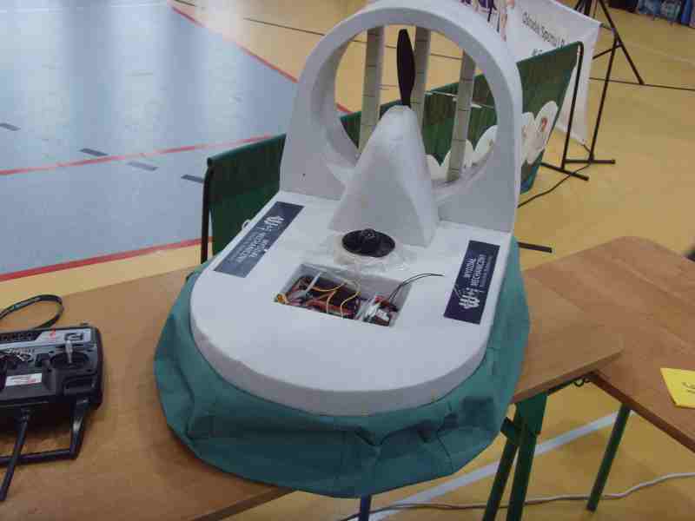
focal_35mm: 39
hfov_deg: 47.9
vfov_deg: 36.8
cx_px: 348
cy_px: 260
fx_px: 783
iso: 200
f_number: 3.5
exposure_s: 1/30
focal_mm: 6.6
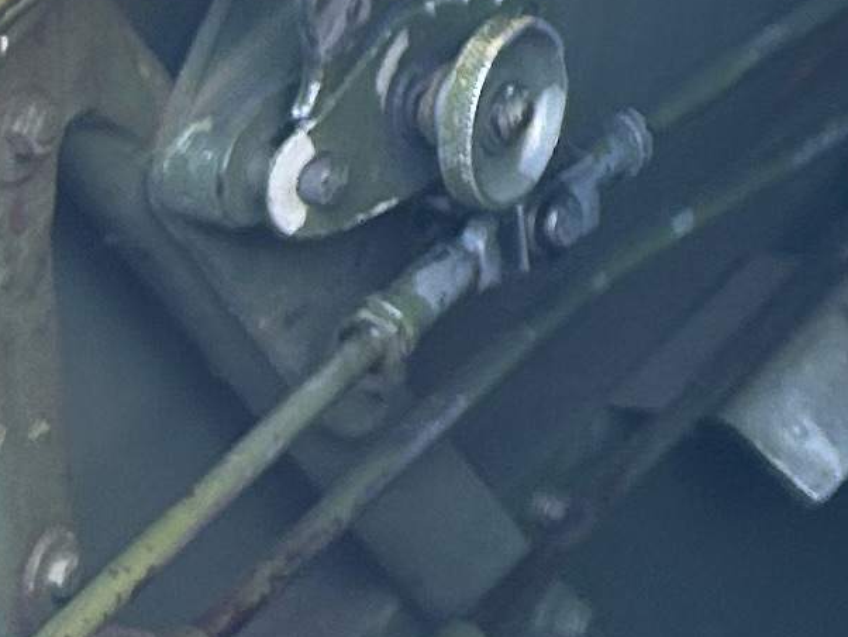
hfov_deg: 10.4
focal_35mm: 174
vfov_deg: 8.0
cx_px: 1764
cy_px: -777
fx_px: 4264
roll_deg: -4.8
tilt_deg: -4.6
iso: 80
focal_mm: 5.7
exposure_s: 1/121
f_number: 1.5
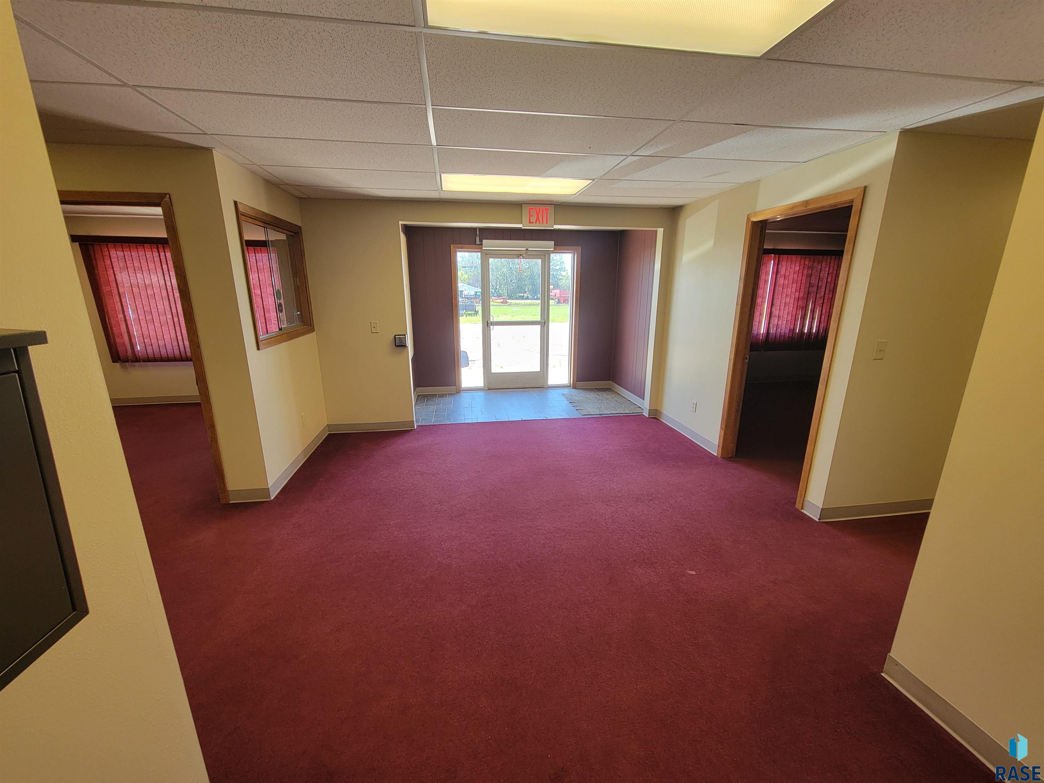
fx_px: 392
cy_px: 392
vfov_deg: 89.9
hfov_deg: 106.2
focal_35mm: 13
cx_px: 522
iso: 100
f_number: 2.2
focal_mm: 2.2
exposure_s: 1/60
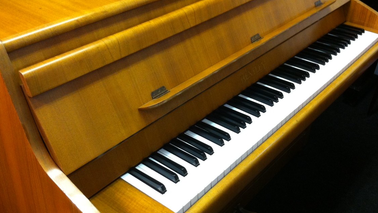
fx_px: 441
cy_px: 103
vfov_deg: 27.1
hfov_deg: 46.4
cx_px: 185
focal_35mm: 44
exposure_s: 1/17
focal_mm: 3.85
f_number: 2.8
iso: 200
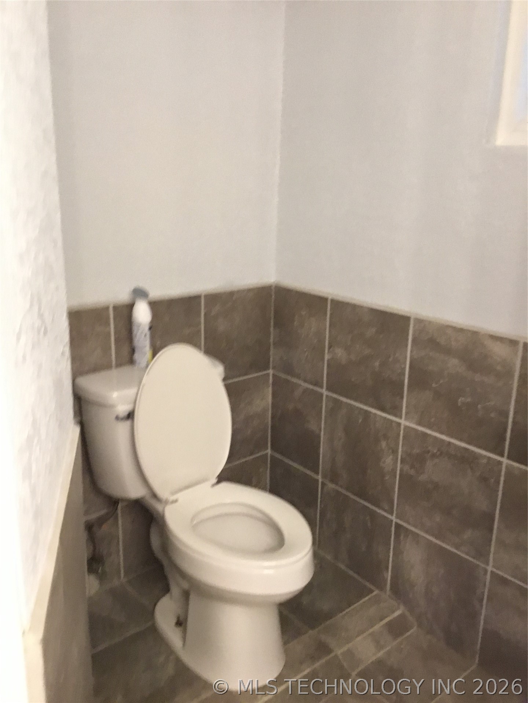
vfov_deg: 58.4
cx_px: 264
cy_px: 352
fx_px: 630
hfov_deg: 45.4
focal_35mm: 31
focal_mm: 3.3
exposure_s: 1/24
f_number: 2.4
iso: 200
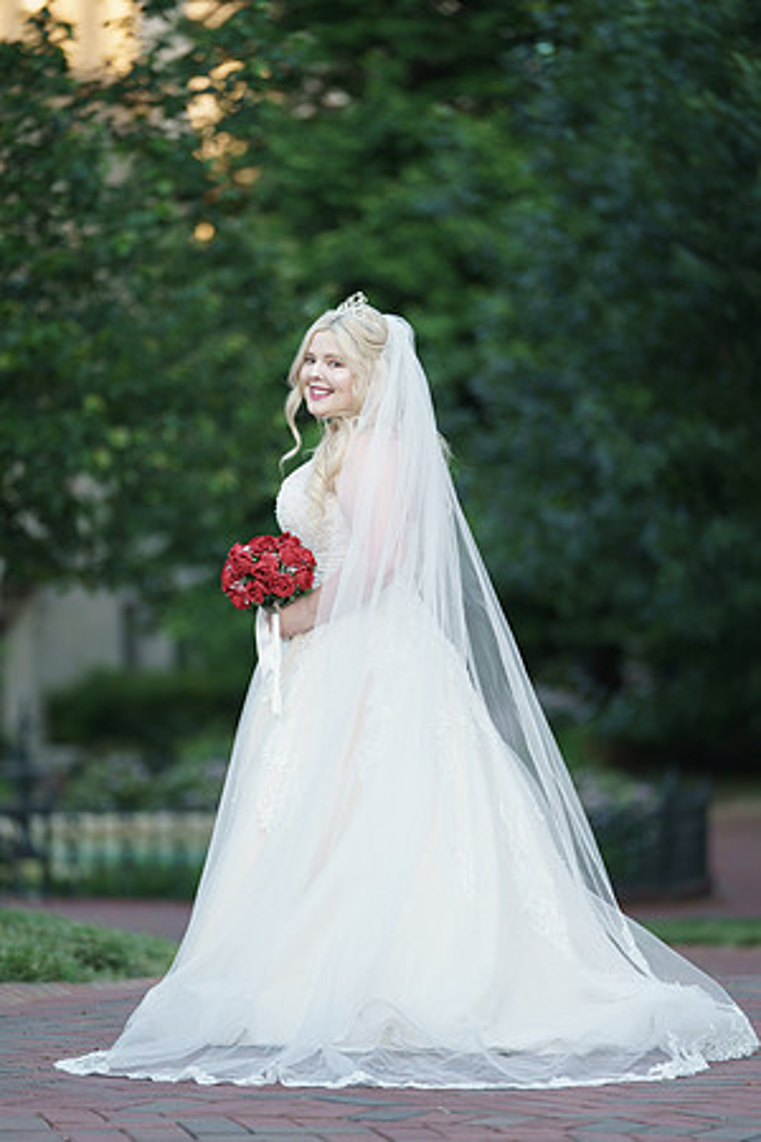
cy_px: 571
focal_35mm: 150
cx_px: 380
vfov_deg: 13.7
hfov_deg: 9.1
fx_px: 4756
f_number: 2.8
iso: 250
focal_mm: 150
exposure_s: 1/200
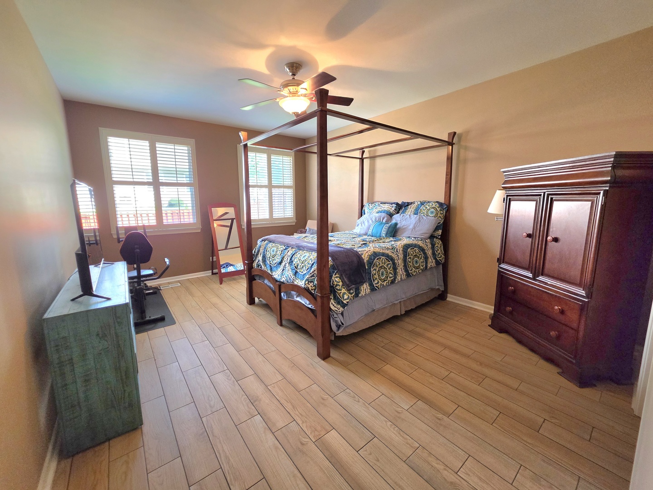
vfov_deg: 89.9
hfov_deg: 106.2
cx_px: 326
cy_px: 245
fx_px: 245
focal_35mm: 13
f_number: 1.9
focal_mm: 2.2
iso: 250
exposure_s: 1/120
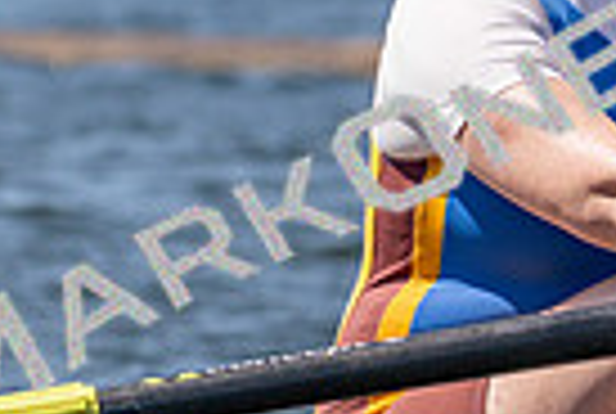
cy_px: -11
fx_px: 15125
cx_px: 526
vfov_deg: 1.6
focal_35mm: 882
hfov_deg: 2.3
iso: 250
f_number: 5.6
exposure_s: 1/2000
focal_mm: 209
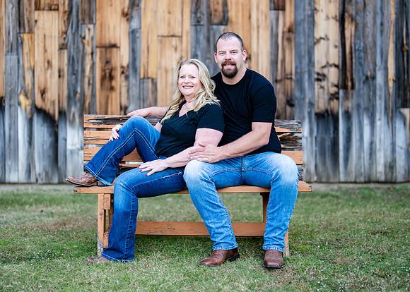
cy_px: 142
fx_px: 731
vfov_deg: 22.6
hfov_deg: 31.3
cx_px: 197
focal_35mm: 63
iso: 160
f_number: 1.2
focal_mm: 50
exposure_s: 1/800
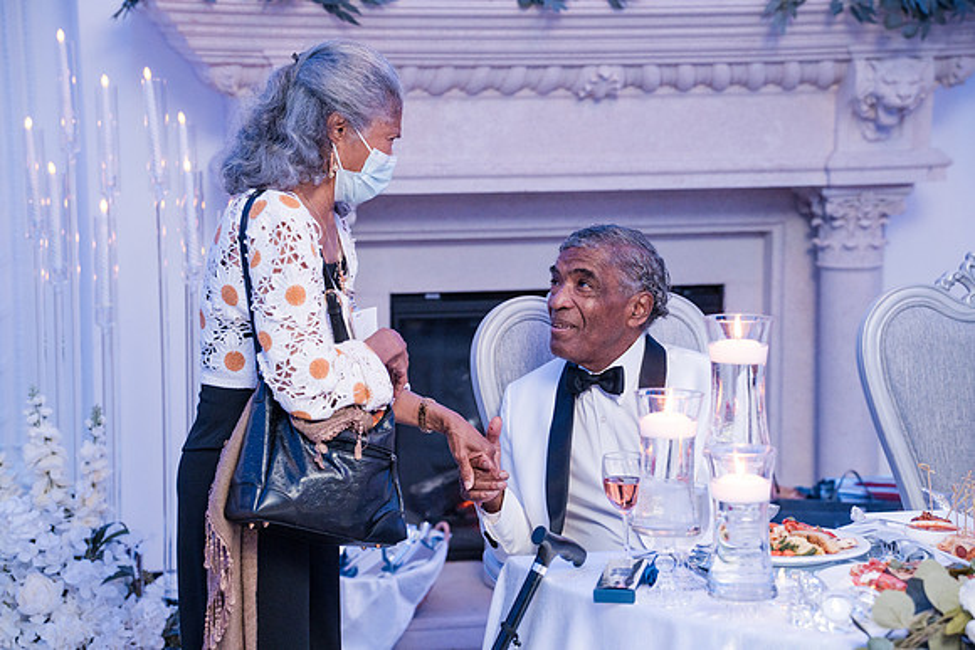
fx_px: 2303
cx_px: 488
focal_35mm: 85
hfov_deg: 23.9
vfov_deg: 16.1
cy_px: 325
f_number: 4
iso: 4000
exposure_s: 1/250
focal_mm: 85
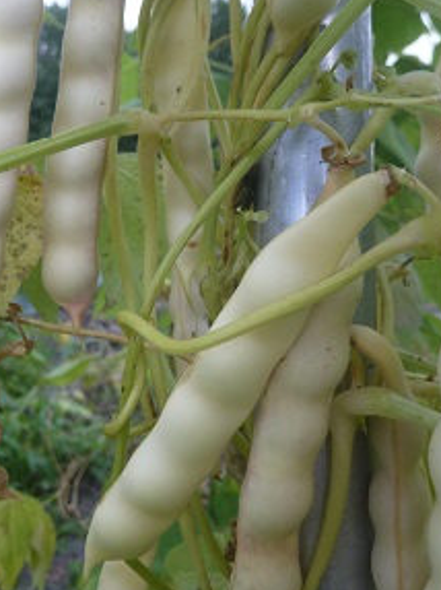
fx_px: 595
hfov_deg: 40.6
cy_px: 254
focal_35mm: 35
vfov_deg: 52.5
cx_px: 233
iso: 100
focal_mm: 4.1
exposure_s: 1/30
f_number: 3.3
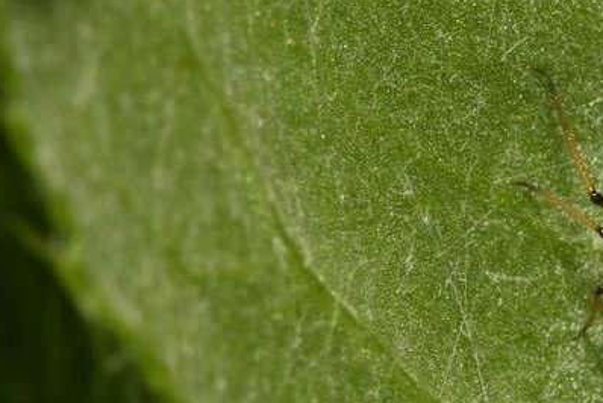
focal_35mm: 475
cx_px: 623
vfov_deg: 2.9
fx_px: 7954
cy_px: 238
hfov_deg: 4.3
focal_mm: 105
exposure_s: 1/60
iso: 100
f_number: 29
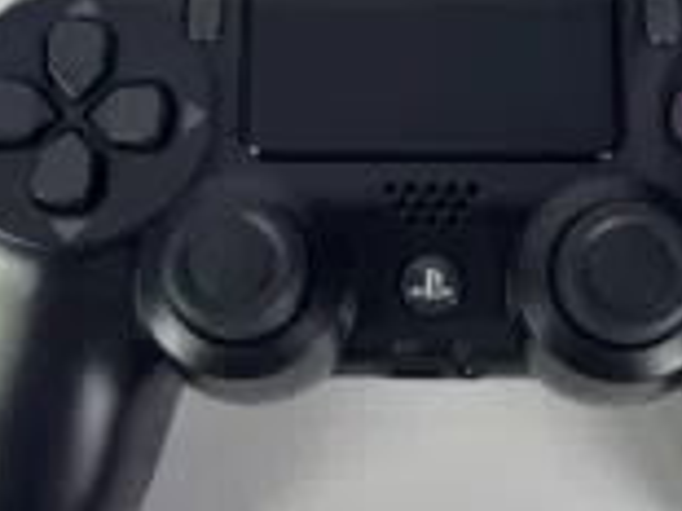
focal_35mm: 62
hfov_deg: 31.1
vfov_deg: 23.6
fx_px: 1221
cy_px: 198
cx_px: 427
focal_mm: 6.76
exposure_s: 1/121
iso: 50
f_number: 1.78
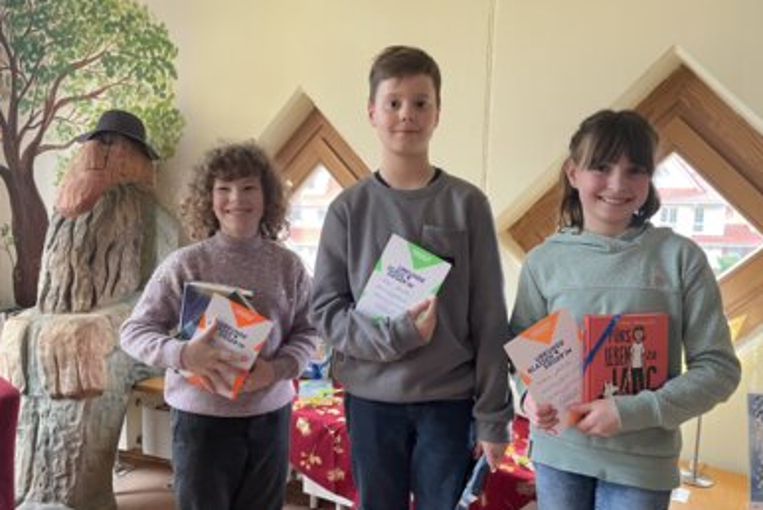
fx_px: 594
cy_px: 263
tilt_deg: -7.0
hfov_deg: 65.4
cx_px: 372
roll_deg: -1.5
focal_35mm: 28
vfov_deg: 46.5
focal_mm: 4.2
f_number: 1.6
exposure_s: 1/50
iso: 250
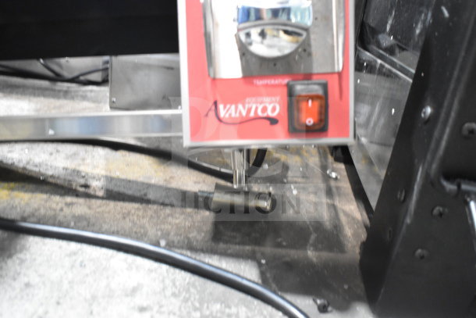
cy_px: 159
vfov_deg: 38.4
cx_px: 238
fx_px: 456
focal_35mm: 34
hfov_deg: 55.1
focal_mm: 23
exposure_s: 1/40
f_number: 3.8
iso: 3600
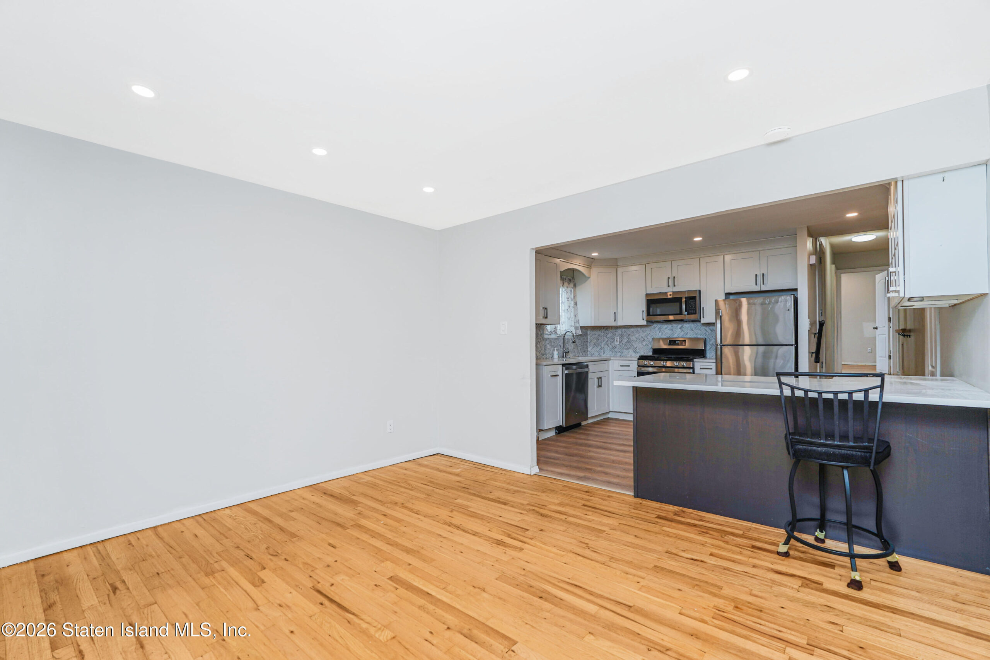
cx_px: 495
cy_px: 330
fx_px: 440
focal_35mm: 16
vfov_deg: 73.8
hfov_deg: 96.7
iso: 64
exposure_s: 1/50
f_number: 5
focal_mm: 16
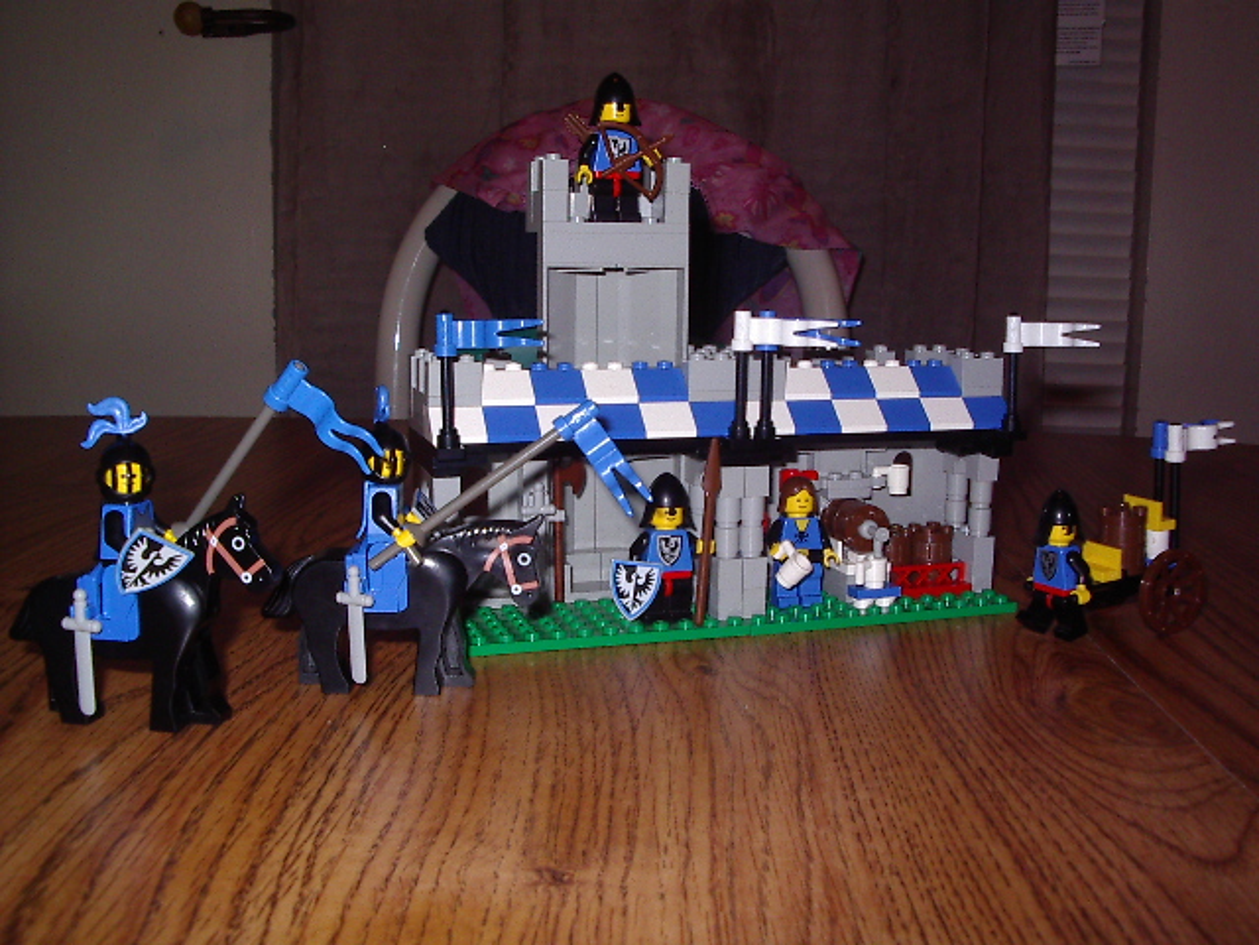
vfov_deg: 37.7
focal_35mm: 38
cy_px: 472
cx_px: 630
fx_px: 1382
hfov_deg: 49.0
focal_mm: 5.8
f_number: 4.8
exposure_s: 1/60
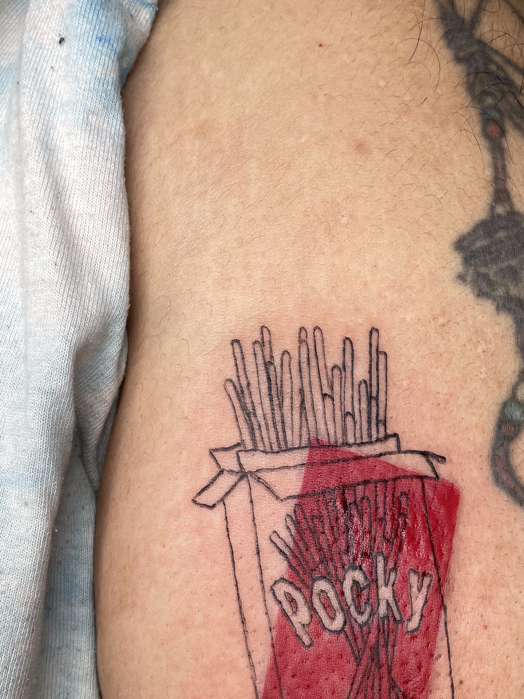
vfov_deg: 41.4
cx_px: 307
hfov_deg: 32.8
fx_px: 888
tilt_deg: -6.9
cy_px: 543
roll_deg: -12.7
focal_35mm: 44
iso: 32
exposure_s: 1/156
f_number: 1.6
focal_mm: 4.2
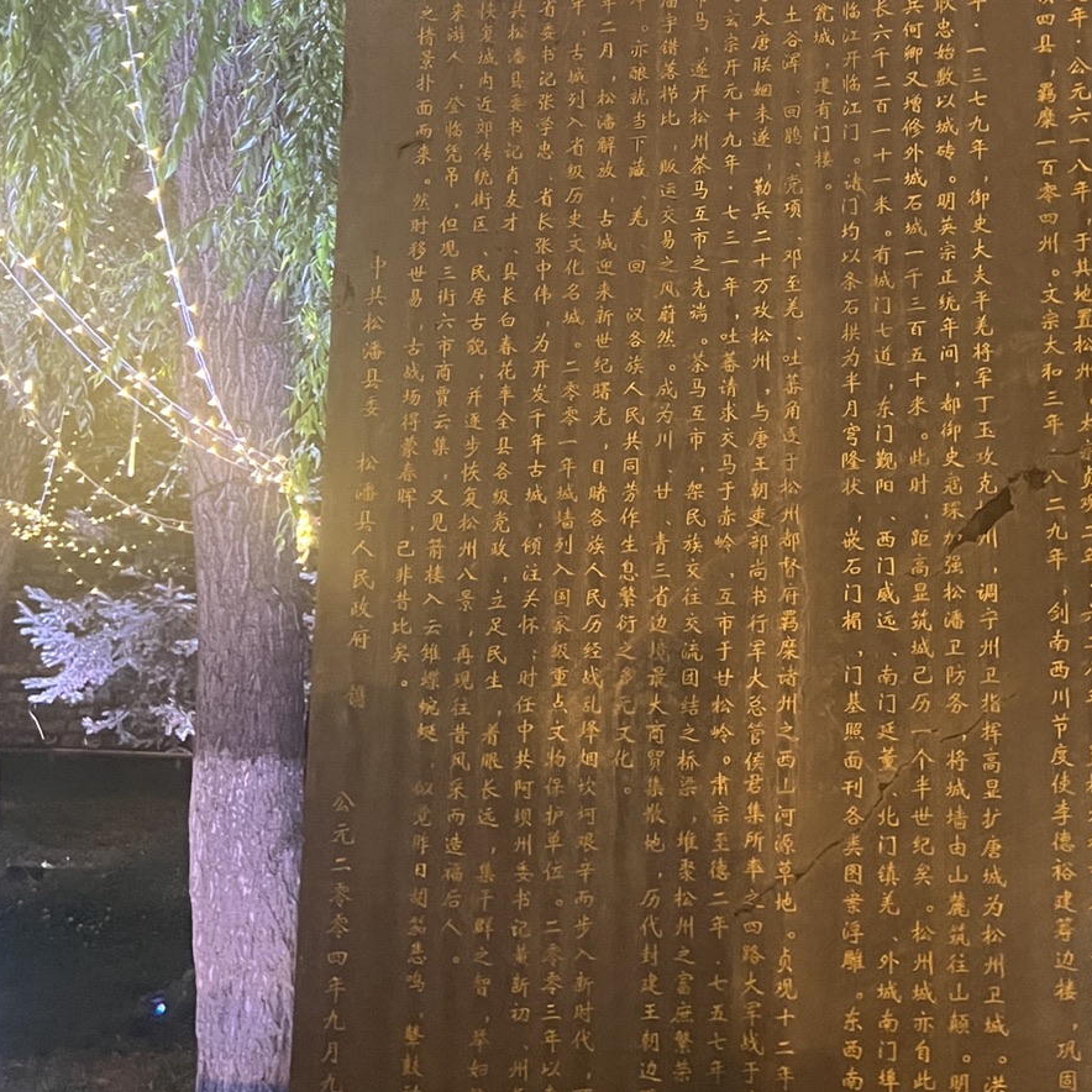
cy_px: 287
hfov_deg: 32.1
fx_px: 1856
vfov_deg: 32.2
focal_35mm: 52
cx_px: 841
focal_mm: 5.7
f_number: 1.5
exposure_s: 1/25
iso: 500
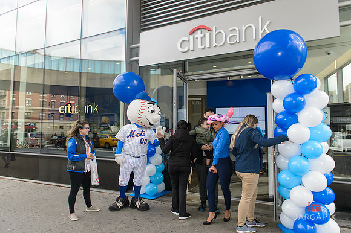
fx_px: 234
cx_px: 176
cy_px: 116
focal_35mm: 24
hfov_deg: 73.8
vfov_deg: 53.1
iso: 400
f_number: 4.5
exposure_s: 1/250
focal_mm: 24
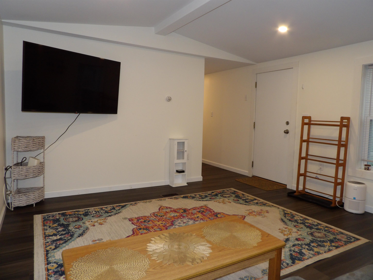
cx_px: 186
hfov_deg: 71.6
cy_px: 140
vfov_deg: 56.8
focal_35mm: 24
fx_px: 259
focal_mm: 4.3
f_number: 3.2
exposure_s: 1/33
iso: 200
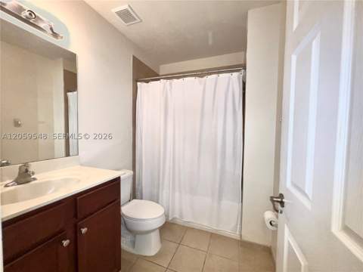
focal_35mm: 13
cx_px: 182
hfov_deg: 106.2
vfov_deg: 89.9
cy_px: 136
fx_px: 136
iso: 125
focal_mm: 1.57
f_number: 1.8
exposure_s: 1/60
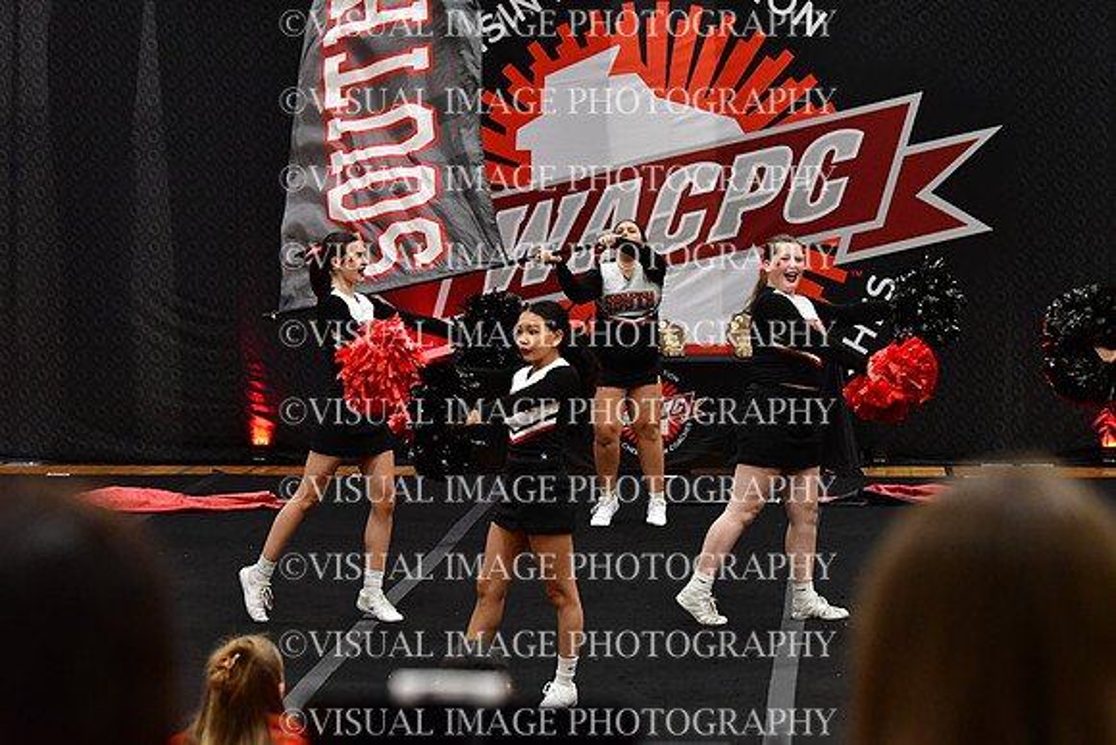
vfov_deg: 10.6
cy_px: 372
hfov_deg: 15.9
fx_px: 4000
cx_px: 558
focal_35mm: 129
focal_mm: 86
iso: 4000
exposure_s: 1/500
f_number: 4
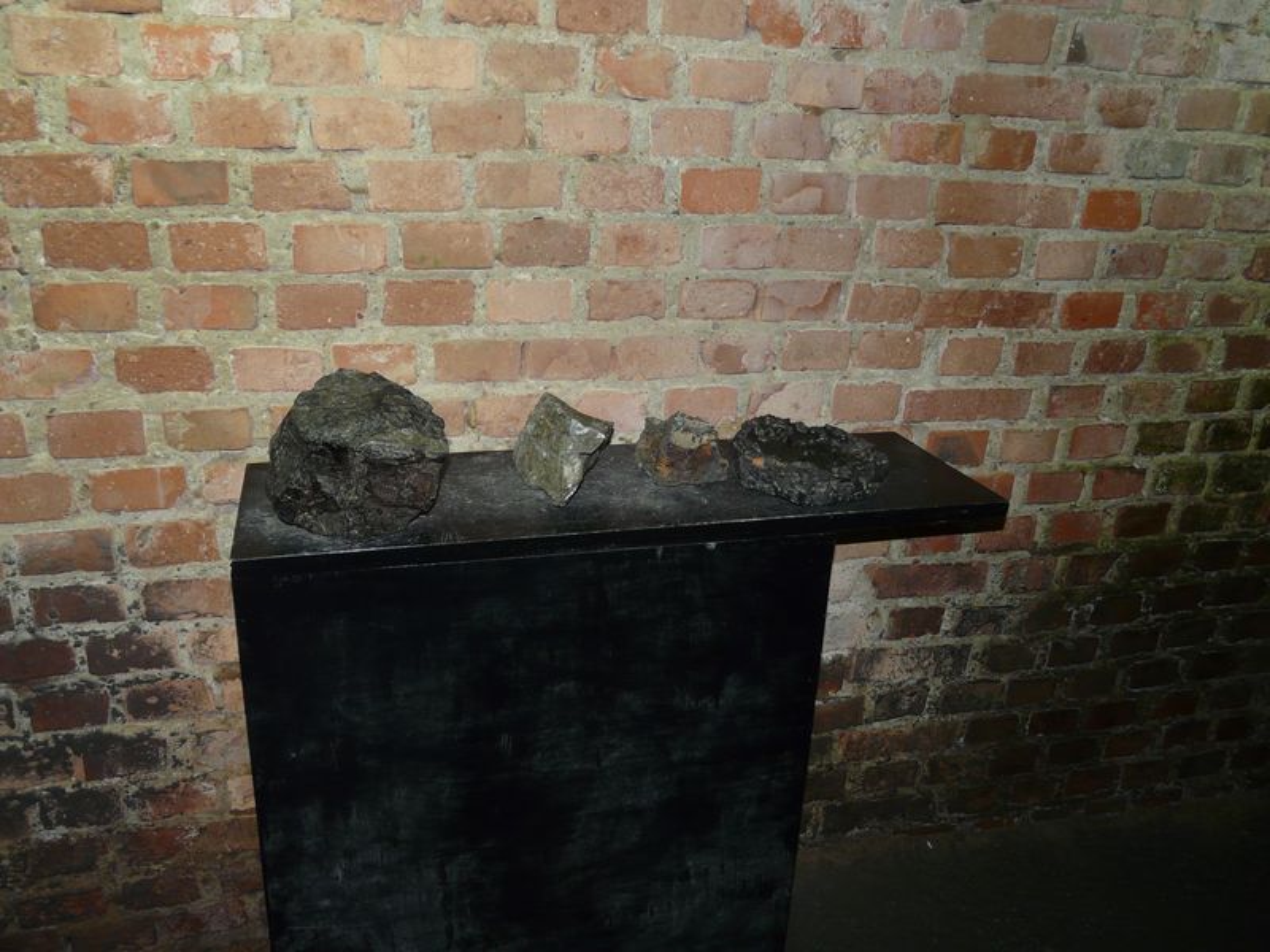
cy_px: 476
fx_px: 1027
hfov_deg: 63.4
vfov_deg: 49.7
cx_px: 635
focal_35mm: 28
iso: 100
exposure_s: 1/30
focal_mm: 4.6
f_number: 2.8
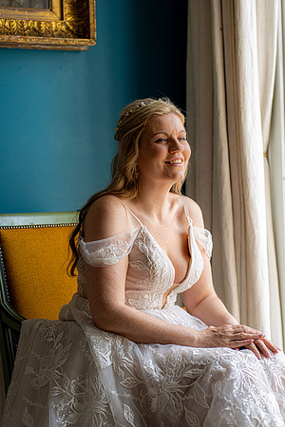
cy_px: 214
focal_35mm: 85
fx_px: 1009
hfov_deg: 16.1
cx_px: 142
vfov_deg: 23.9
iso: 160
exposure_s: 1/200
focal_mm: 85
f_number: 3.2
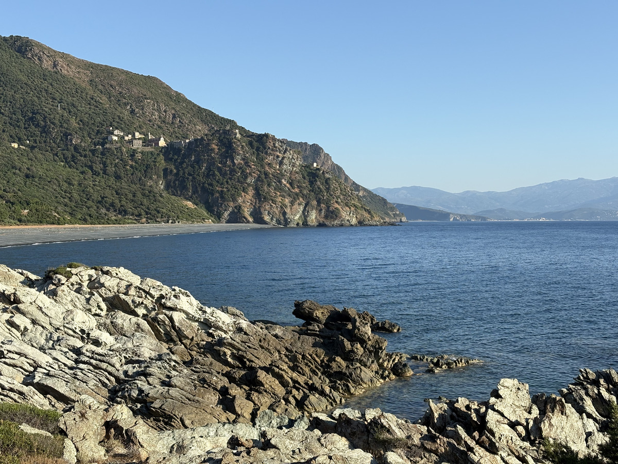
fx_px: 928
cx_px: 309
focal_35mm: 52
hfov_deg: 36.8
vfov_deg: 28.0
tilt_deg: -0.4
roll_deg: +0.6
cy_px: 232
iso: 32
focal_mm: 5.96
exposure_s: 1/2212
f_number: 1.6
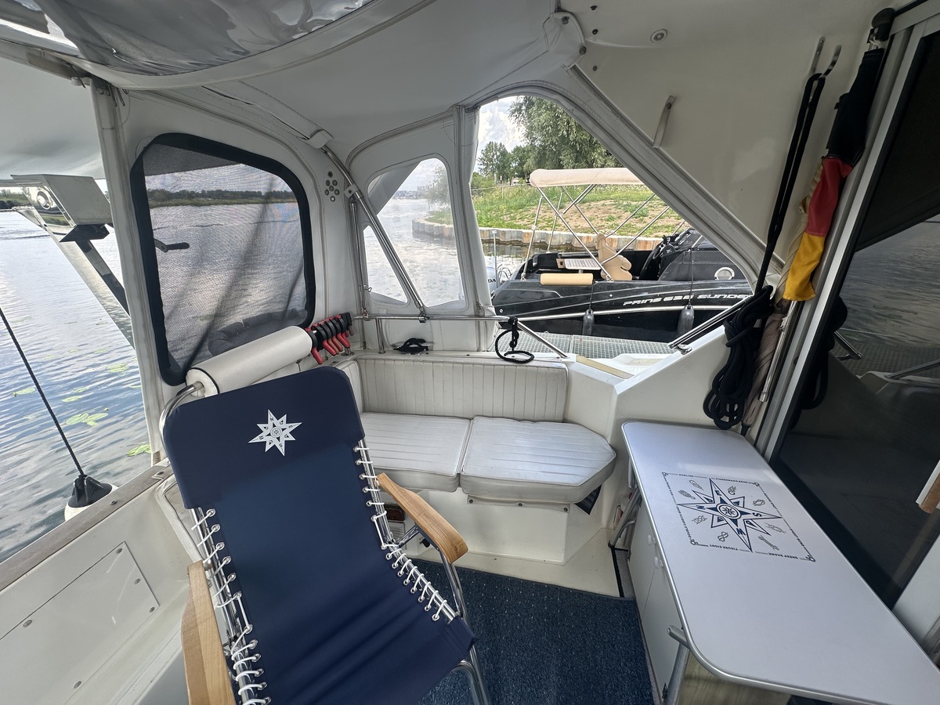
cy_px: 352
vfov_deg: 85.7
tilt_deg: -21.8
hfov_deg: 102.1
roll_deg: +0.0
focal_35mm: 14
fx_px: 380
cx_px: 470
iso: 40
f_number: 2.2
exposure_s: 1/425
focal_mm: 2.22
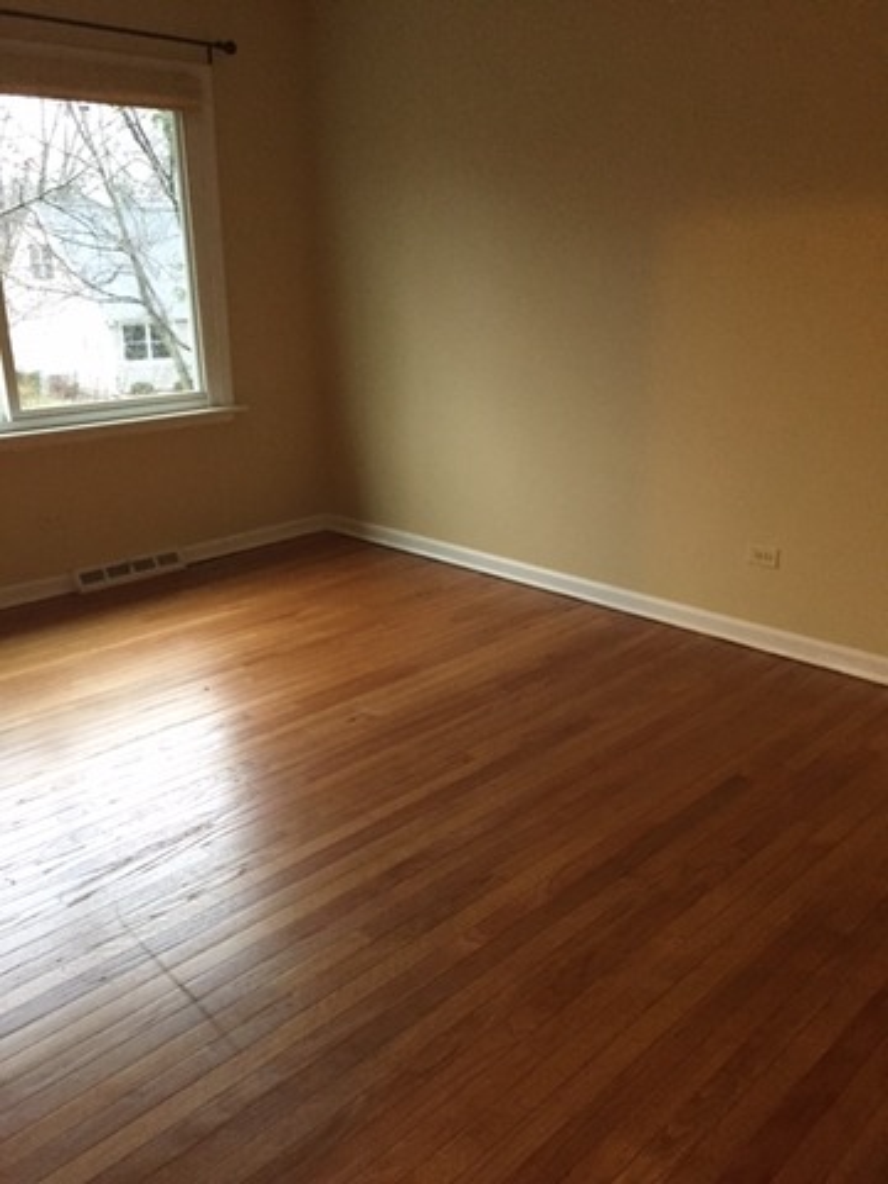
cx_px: 444
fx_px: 992
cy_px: 592
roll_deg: +0.3
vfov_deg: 61.7
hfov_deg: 48.2
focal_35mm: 29
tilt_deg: -17.1
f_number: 2.2
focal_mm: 4.15
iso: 250
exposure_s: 1/30
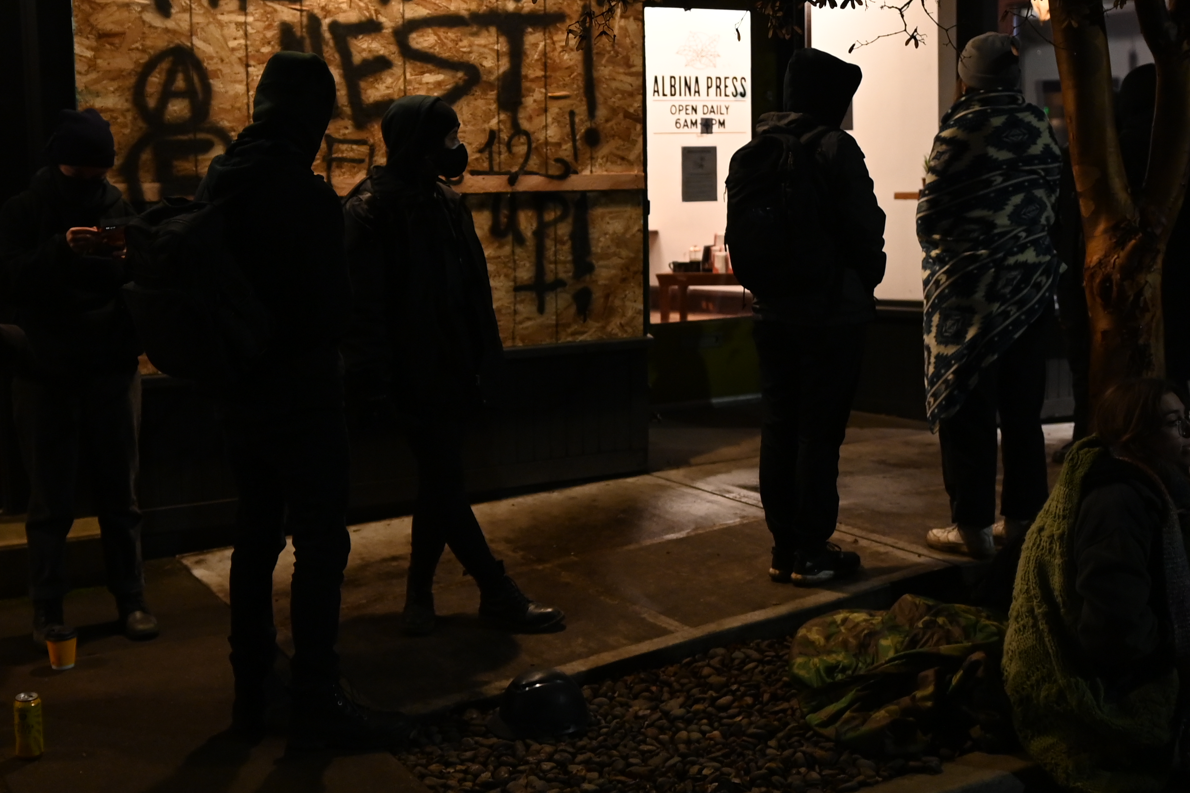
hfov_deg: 41.9
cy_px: 331
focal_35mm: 47
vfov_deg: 28.6
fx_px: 1554
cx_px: 555
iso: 800
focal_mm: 20
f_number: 1.8
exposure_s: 1/30
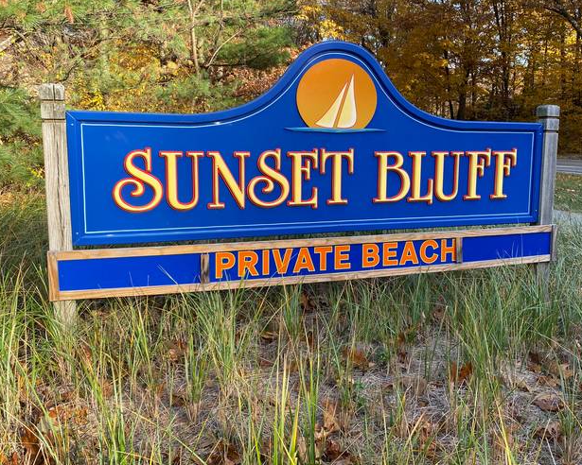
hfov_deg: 54.2
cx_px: 314
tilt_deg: -7.8
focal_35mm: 33
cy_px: 221
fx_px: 568
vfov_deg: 44.5
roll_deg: -0.7
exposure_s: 1/376
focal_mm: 4.25
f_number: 1.8
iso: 32
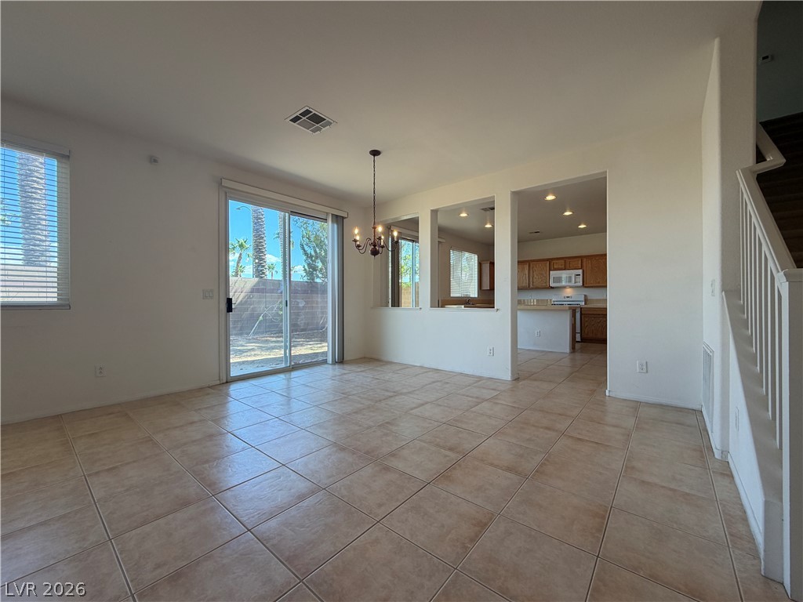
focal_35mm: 14
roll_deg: +0.9
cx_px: 402
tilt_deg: +0.9
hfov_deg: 102.1
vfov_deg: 85.7
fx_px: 325
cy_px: 301
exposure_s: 1/120
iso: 80
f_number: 2.2
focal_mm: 2.22
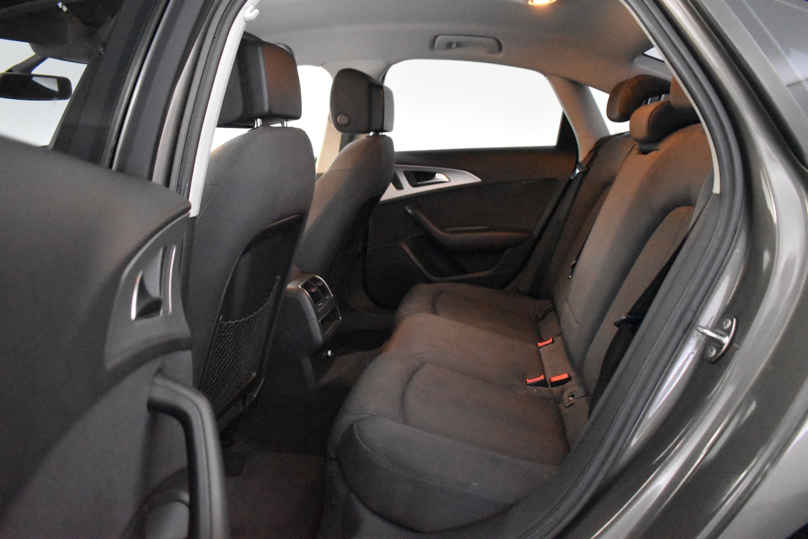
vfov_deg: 47.9
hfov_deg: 67.4
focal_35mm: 27
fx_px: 606
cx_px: 404
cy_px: 270
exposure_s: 1/60
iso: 12800
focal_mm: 18
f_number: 3.5
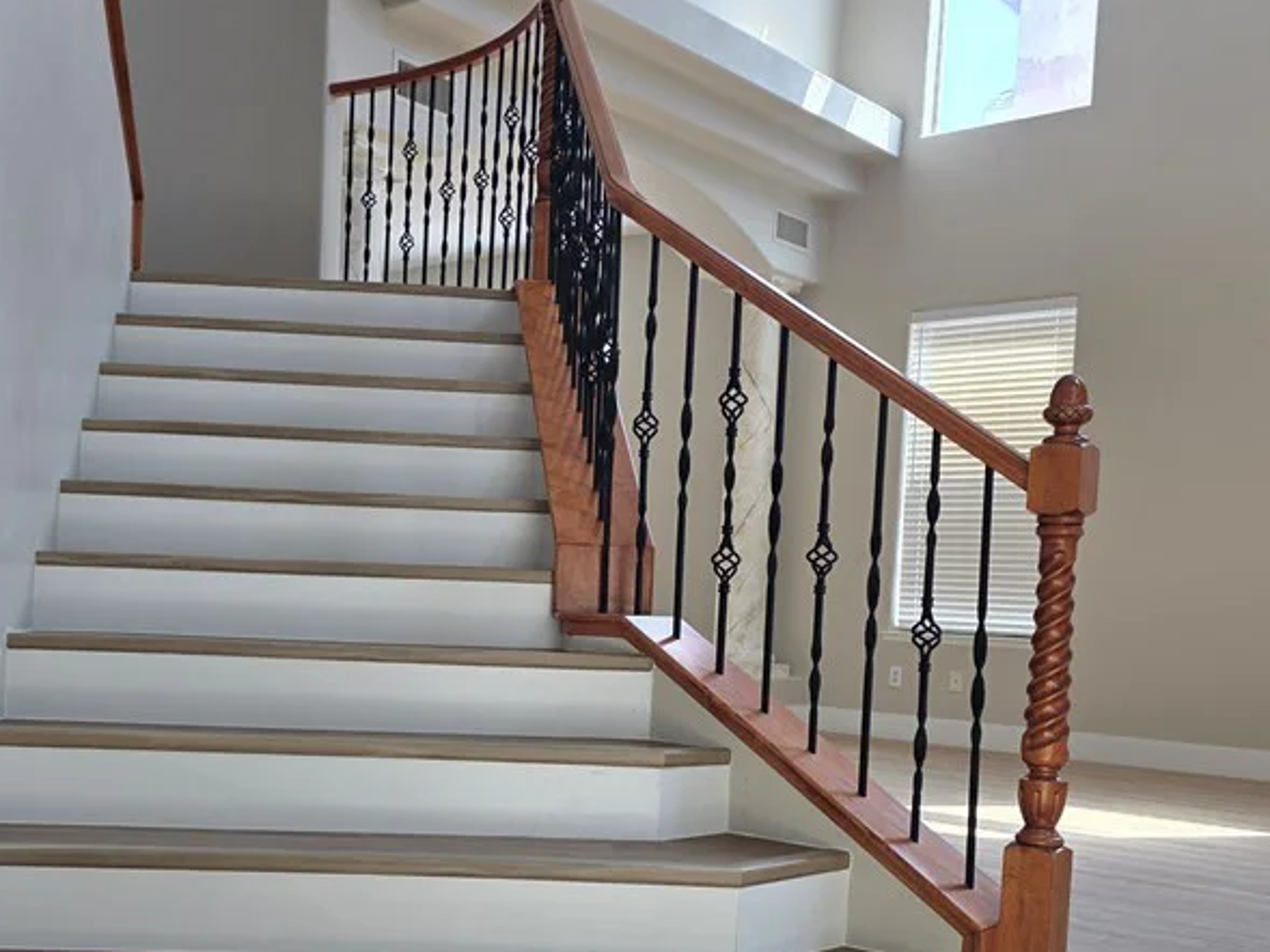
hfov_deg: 45.8
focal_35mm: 40
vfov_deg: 35.5
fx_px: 1468
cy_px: 657
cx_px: 388
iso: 50
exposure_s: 1/180
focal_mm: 6.3
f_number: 1.7
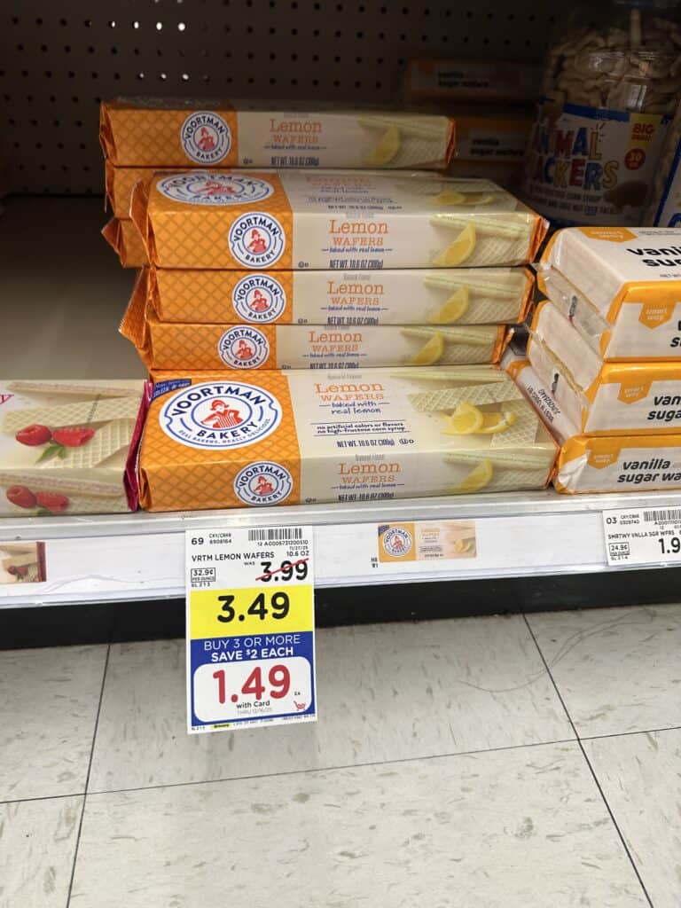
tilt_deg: -36.8
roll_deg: -1.3
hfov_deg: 56.8
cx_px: 340
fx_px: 630
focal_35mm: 24
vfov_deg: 71.6
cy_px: 454
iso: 100
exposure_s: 1/63
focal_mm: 6.86
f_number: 1.78
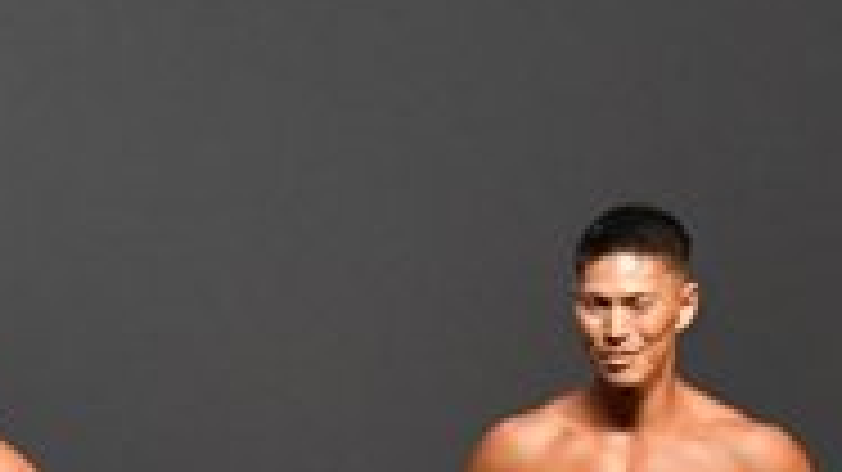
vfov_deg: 1.5
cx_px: -547
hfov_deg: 2.7
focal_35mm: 796
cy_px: 845
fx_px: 17764
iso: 4000
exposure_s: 1/400
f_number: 5.6
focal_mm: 122
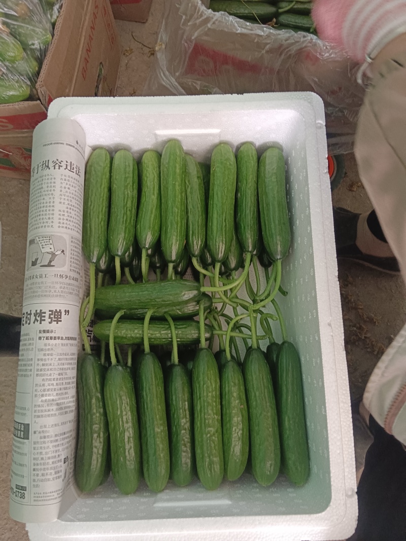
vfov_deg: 67.3
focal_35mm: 26
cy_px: 270
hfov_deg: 53.1
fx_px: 407
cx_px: 203
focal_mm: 3.96
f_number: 1.8
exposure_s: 1/25
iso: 1138
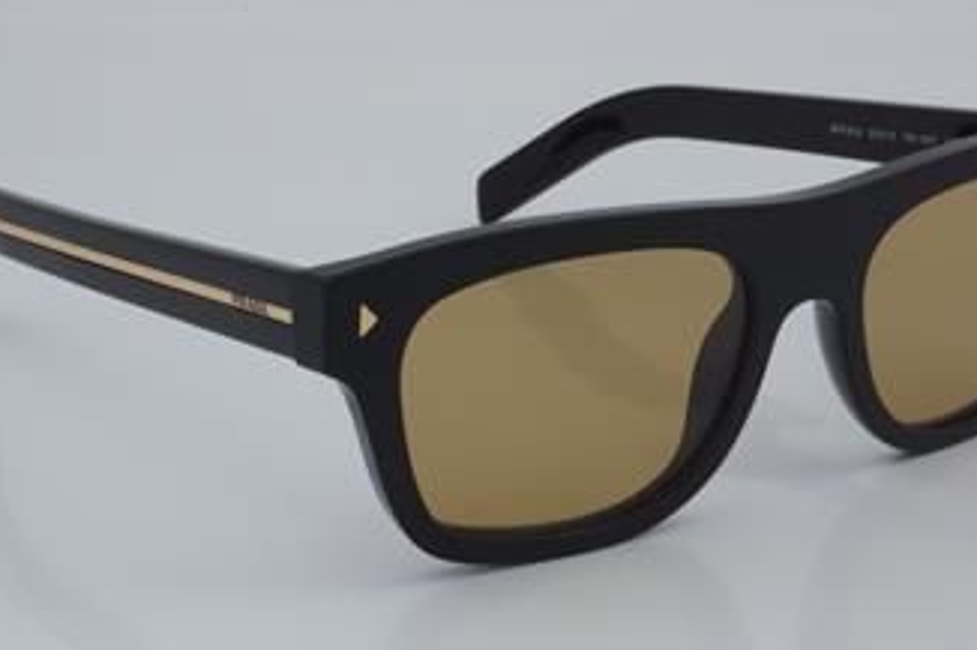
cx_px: 536
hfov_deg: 22.1
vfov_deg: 14.8
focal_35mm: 92
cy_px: 315
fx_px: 2495
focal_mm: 50
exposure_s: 1/4
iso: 100
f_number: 32
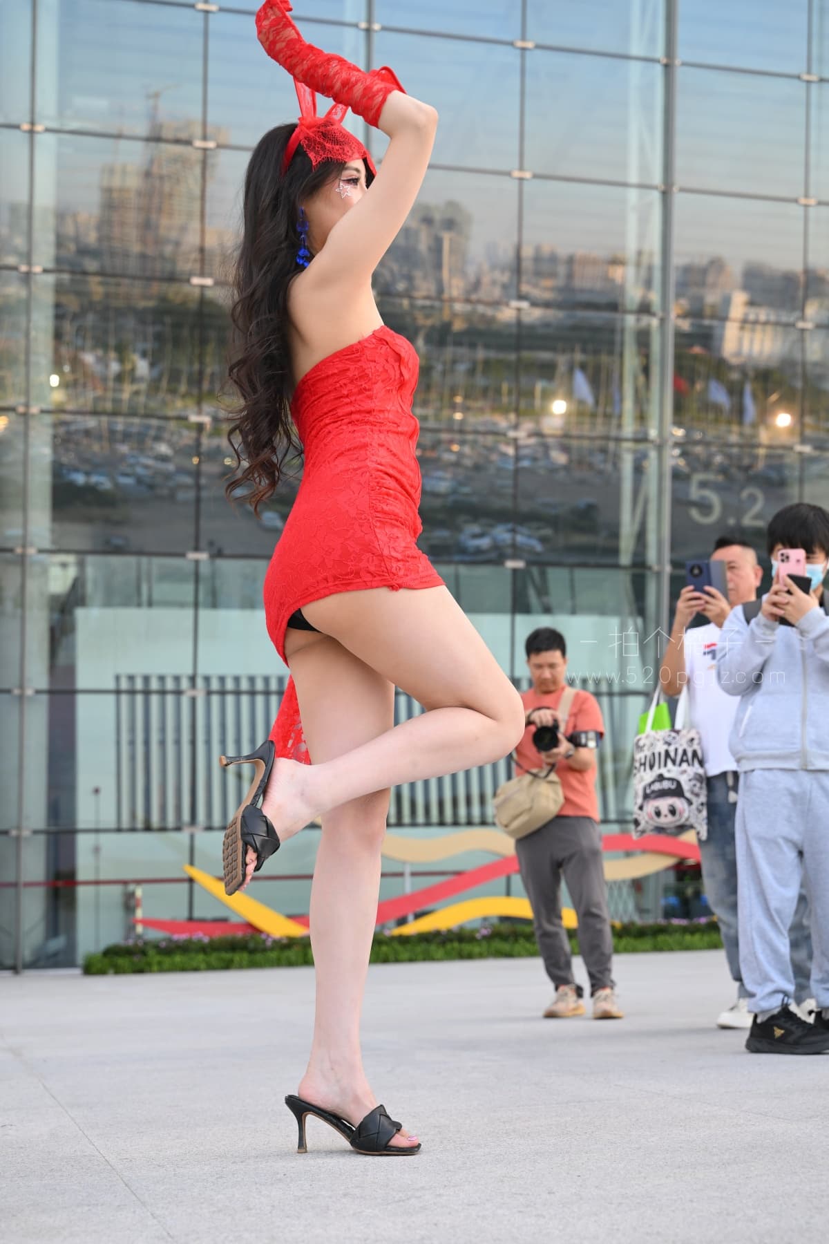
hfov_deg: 28.6
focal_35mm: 47
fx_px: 1623
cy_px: 622
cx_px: 414
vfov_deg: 41.9
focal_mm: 47
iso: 1000
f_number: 4
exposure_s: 1/500
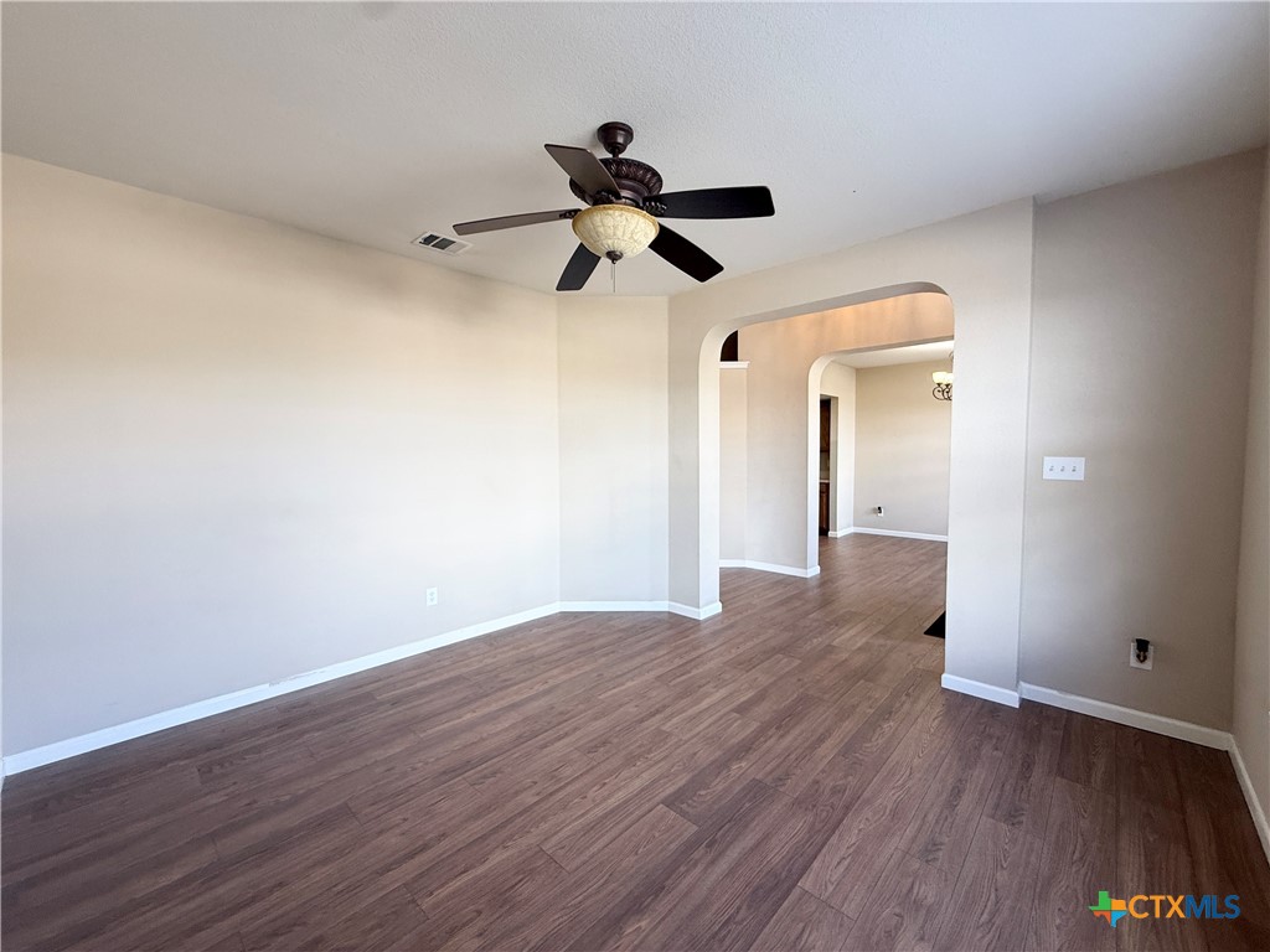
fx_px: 514
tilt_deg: -2.7
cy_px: 476
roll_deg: +0.6
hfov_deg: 102.1
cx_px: 635
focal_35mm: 14
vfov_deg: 85.7
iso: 125
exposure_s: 1/99
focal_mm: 2.22
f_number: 2.2
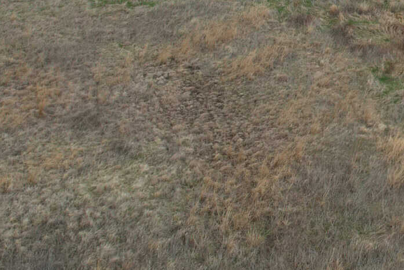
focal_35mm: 81
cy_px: 65
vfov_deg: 16.8
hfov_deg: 23.1
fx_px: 909
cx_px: 478
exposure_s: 1/500
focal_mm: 8.4
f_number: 2.8
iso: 100
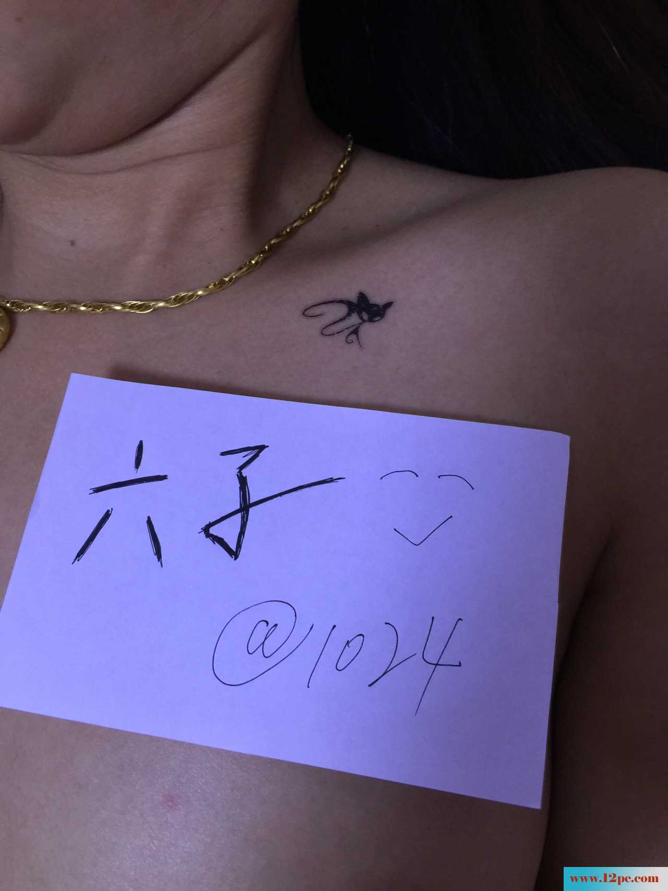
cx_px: 334
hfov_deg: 48.2
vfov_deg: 61.7
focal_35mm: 29
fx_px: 746
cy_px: 446
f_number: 2.2
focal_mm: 4.15
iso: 100
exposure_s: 1/17
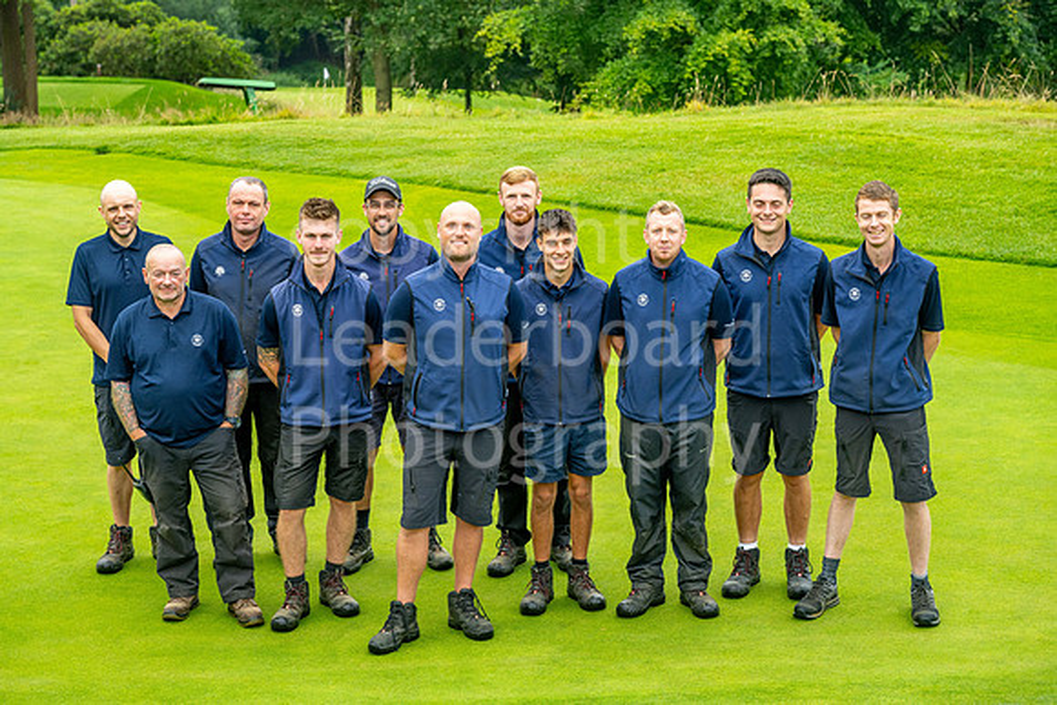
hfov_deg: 24.5
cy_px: 352
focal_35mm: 83
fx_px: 2437
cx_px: 528
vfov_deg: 16.5
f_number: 5.6
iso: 400
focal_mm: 83
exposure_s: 1/200
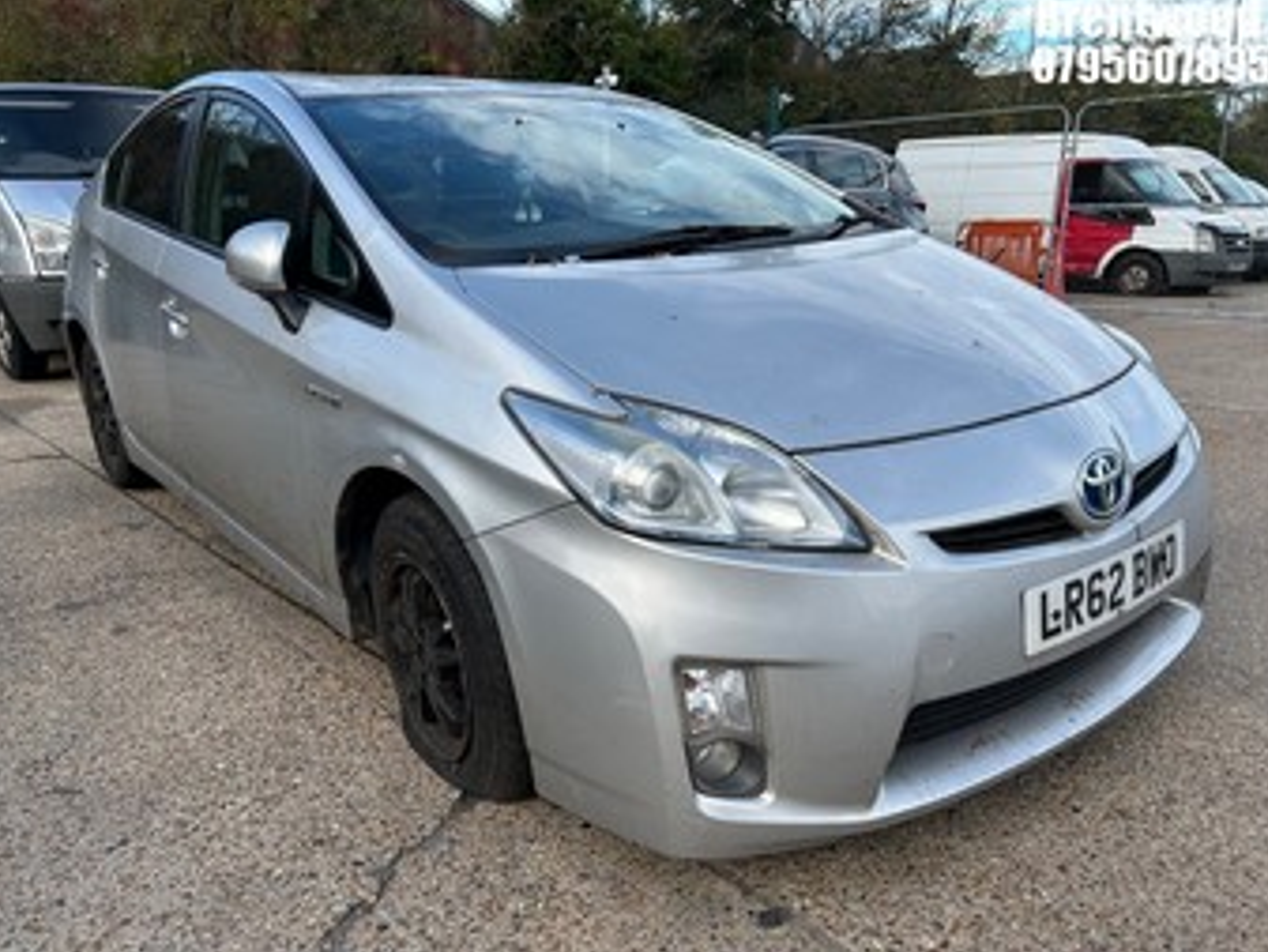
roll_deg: +1.5
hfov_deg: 65.3
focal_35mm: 27
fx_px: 989
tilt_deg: -14.7
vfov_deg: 51.4
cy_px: 485
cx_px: 643
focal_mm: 5.7
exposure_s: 1/1295
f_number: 1.5
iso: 50
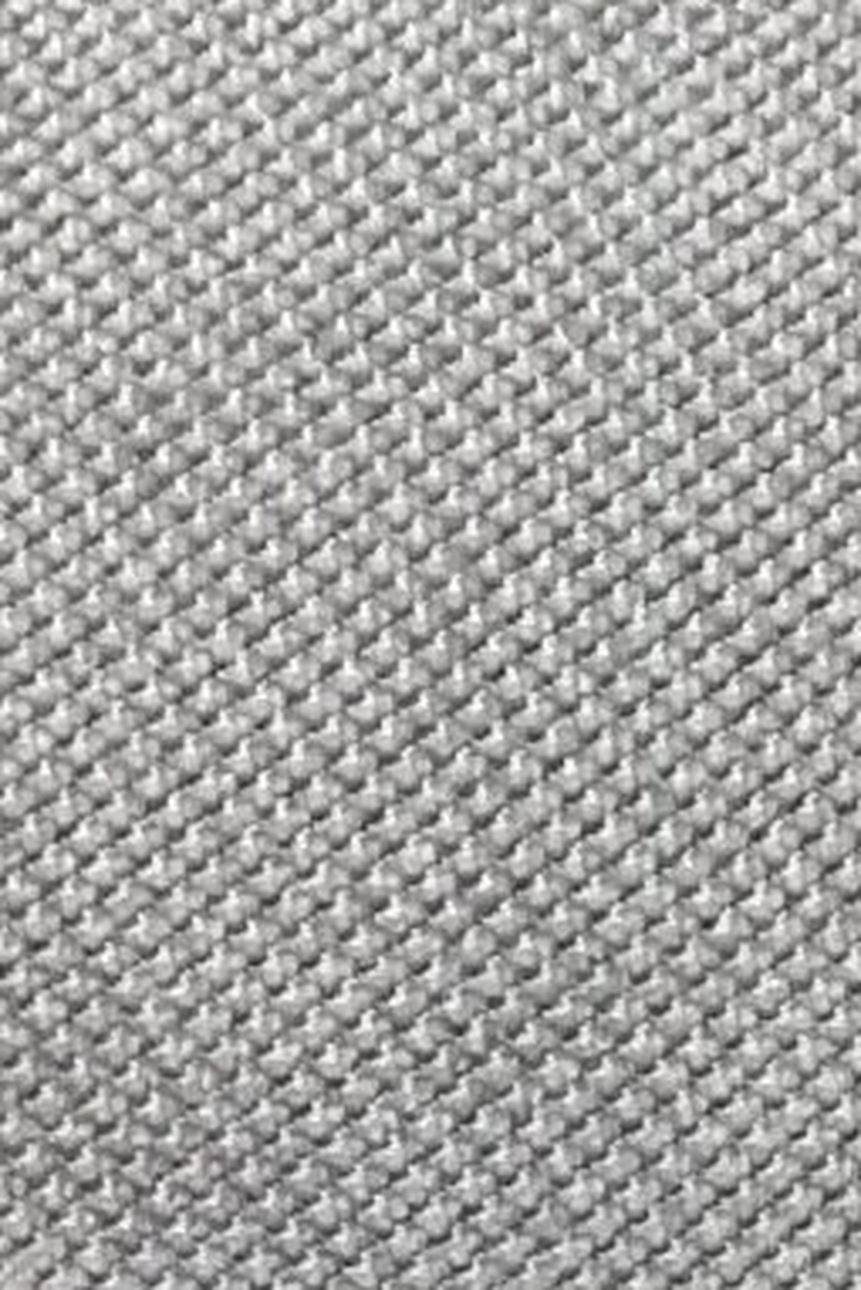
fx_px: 7240
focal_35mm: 202
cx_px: 1833
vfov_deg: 9.0
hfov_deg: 6.6
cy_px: 3225
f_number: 1.8
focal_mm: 3
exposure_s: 1/50
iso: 50
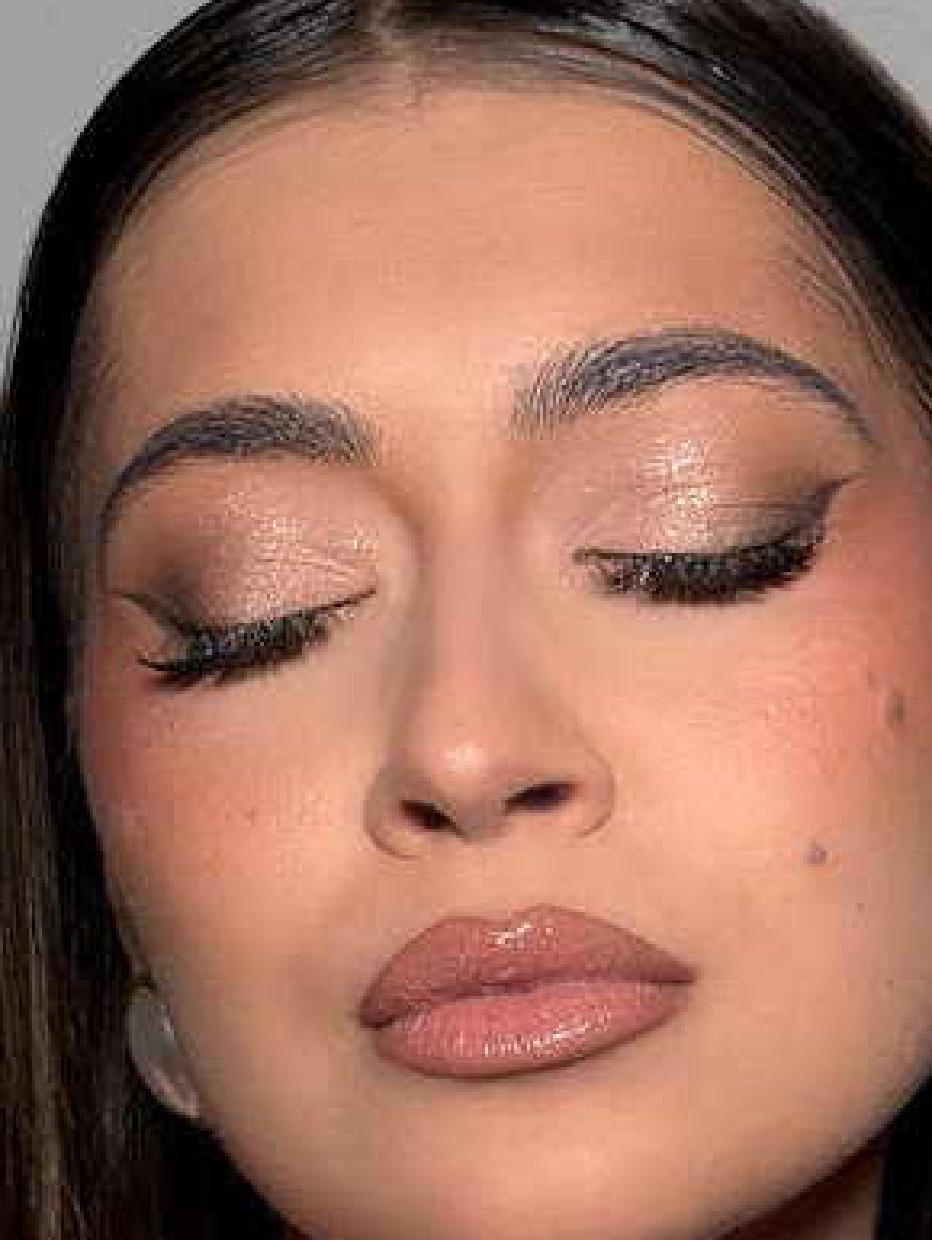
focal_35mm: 116
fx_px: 4160
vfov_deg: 16.7
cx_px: 476
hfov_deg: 12.8
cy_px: 1193
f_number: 1.78
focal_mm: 6.76
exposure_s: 1/121
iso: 50
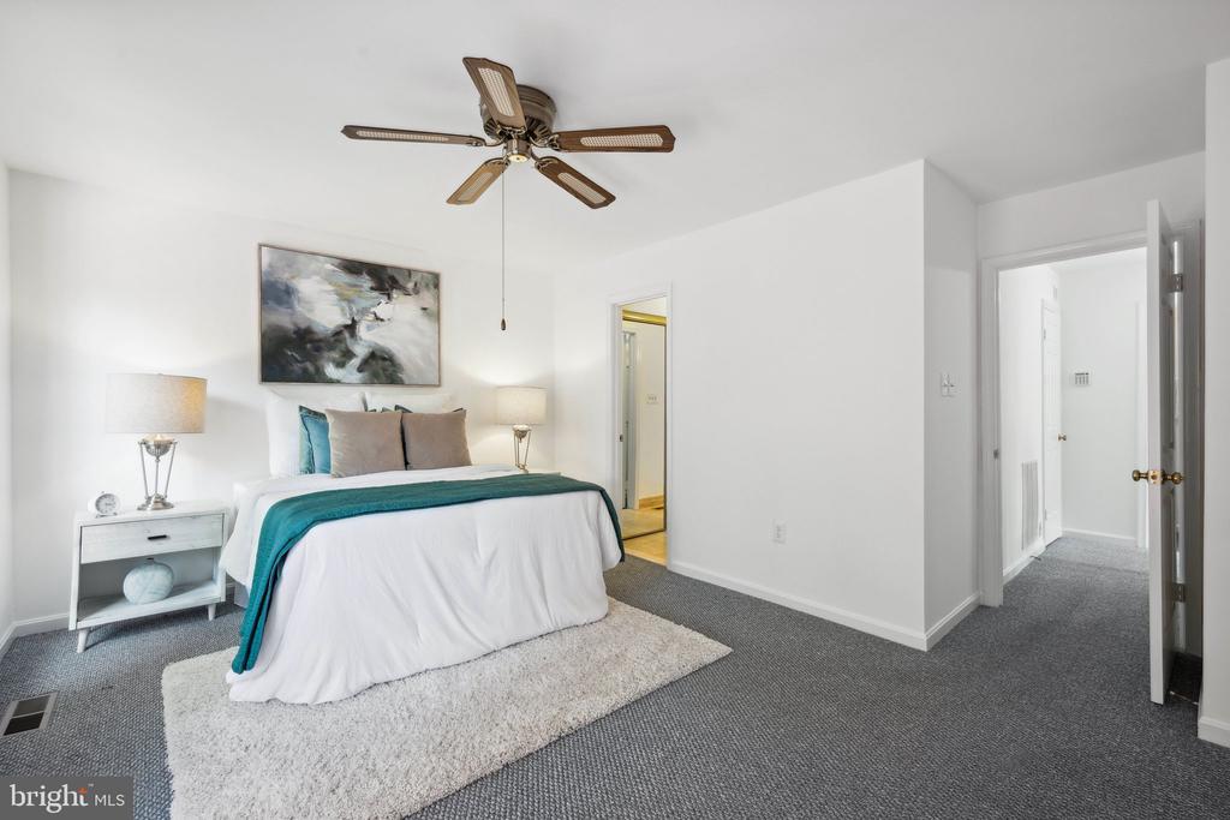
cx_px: 615
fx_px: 530
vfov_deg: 75.5
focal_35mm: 16
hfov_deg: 98.5
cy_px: 410
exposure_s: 1/20
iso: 400
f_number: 7.1
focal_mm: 15.5
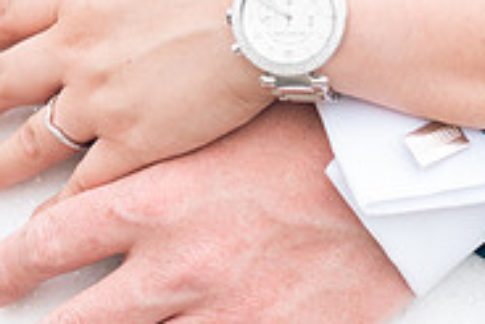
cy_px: 144
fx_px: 5110
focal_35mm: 379
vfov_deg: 3.6
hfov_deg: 5.4
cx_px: 200
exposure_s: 1/250
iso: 80
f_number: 3.5
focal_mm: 120
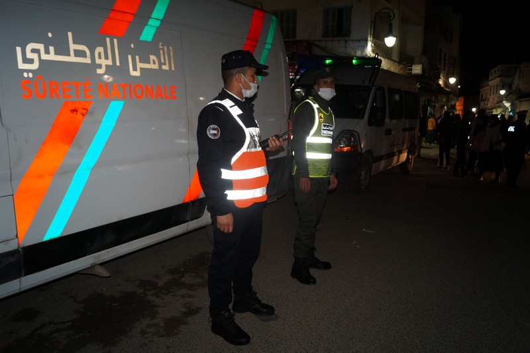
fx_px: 397
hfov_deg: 67.4
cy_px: 176
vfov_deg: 47.9
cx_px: 265
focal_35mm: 27
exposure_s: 1/60
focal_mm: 18
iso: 640
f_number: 3.5
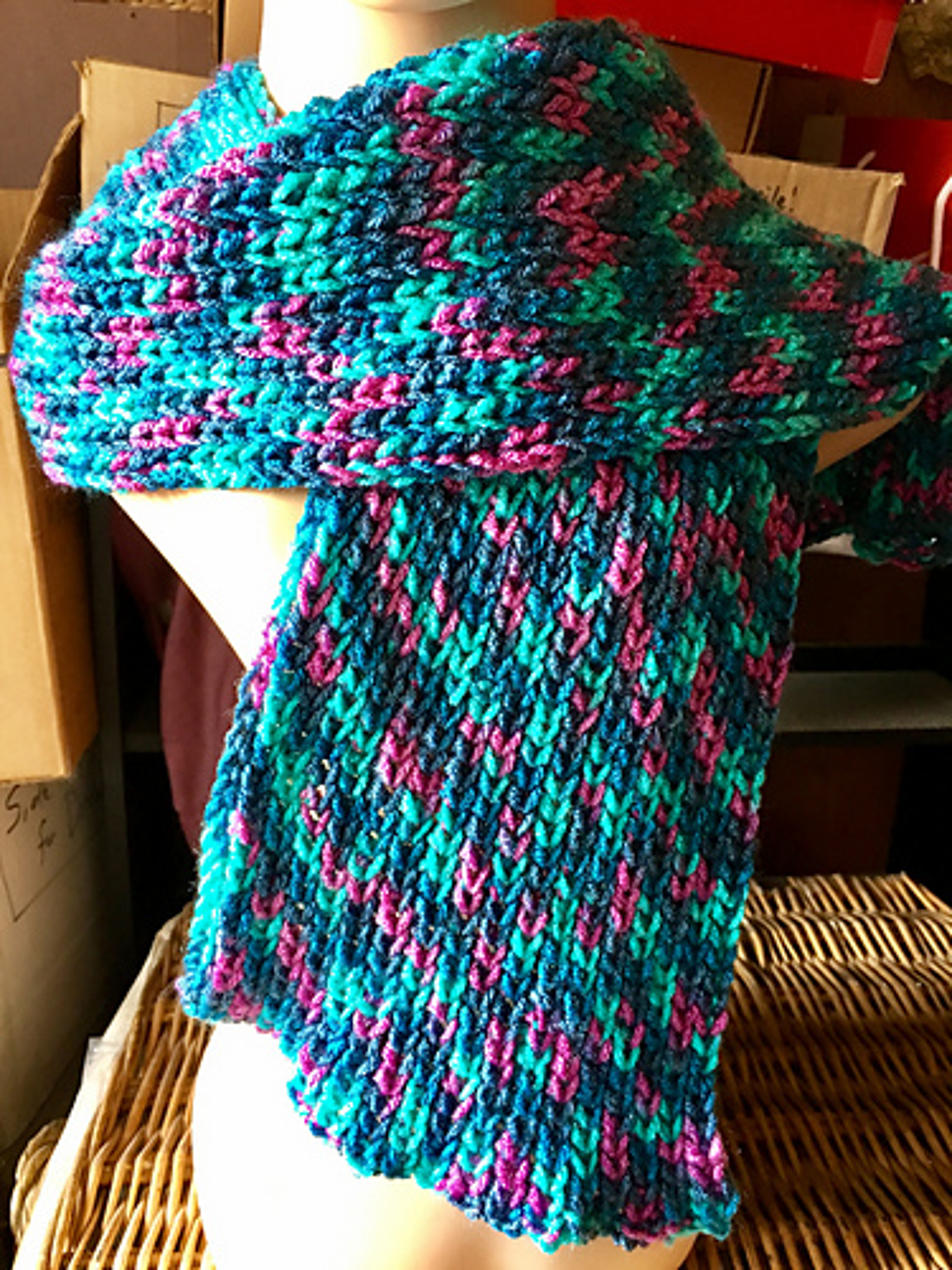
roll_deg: -2.0
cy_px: 635
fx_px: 1063
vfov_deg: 61.7
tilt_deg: -12.6
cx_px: 476
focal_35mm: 29
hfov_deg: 48.2
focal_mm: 4.15
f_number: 2.2
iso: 100
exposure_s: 1/10
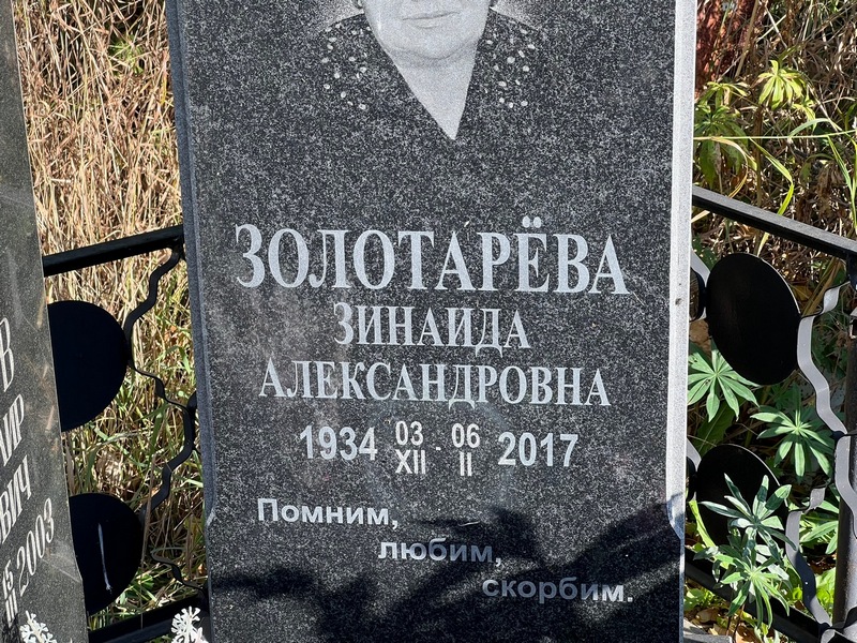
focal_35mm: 77
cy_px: 322
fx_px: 1906
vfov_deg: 19.1
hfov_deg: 25.3
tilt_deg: -21.4
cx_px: 428
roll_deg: +2.3
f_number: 2.8
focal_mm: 9
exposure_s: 1/141
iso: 32
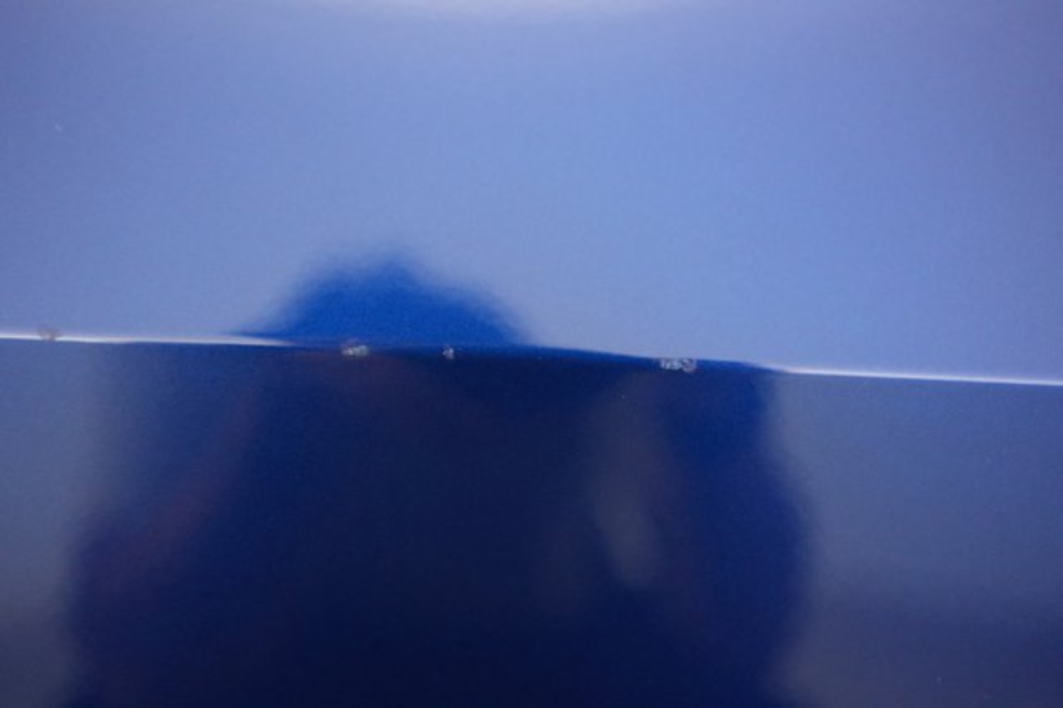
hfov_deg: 65.5
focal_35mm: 28
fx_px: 826
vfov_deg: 46.4
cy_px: 354
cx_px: 532
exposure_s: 1/60
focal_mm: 28
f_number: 2.8
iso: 4000
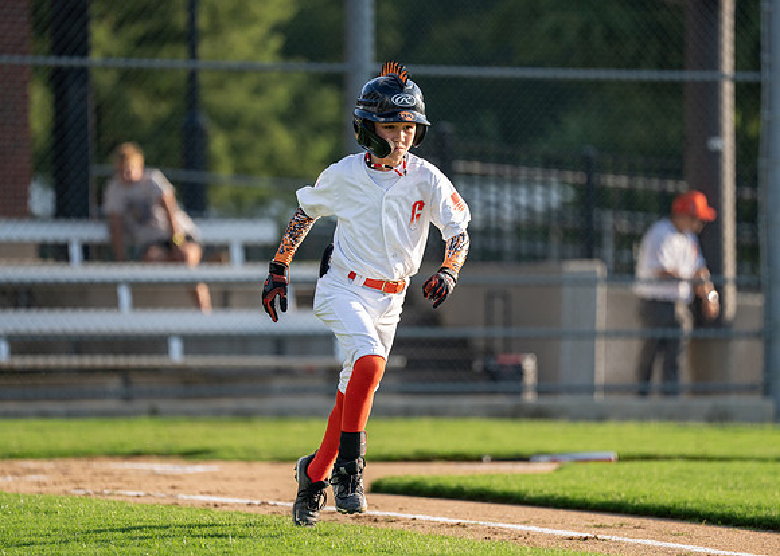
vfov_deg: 5.6
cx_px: 359
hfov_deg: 7.8
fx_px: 5700
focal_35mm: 257
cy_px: 280
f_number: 2.8
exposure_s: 1/3200
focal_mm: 200
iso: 400
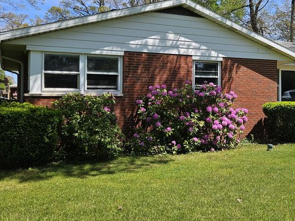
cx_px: 228
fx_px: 366
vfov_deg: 33.4
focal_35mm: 43
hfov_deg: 42.3
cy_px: 82
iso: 25
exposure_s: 1/1497
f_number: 1.8
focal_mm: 5.4
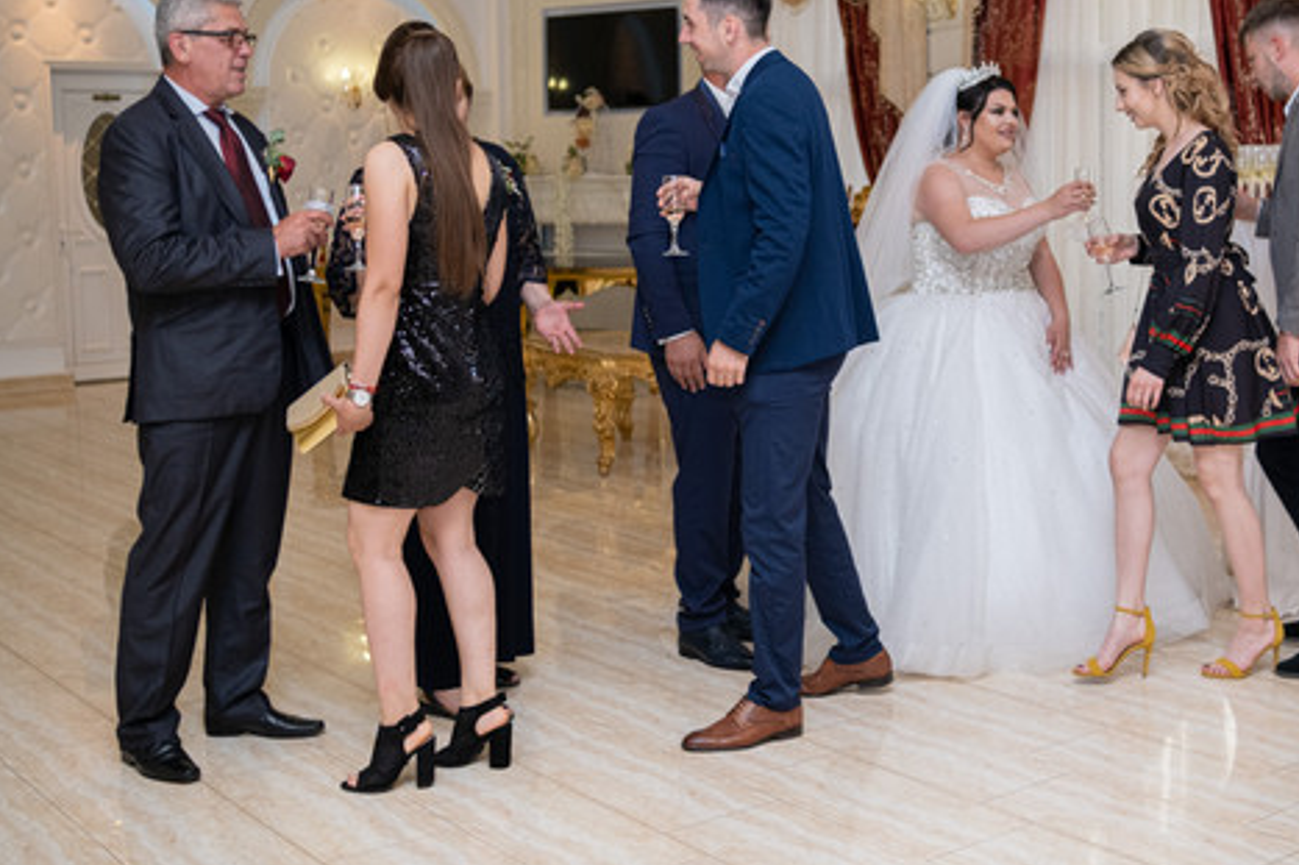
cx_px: 770
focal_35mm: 48
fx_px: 1731
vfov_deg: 28.0
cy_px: 369
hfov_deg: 41.0
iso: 400
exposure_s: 1/250
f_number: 2
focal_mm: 23
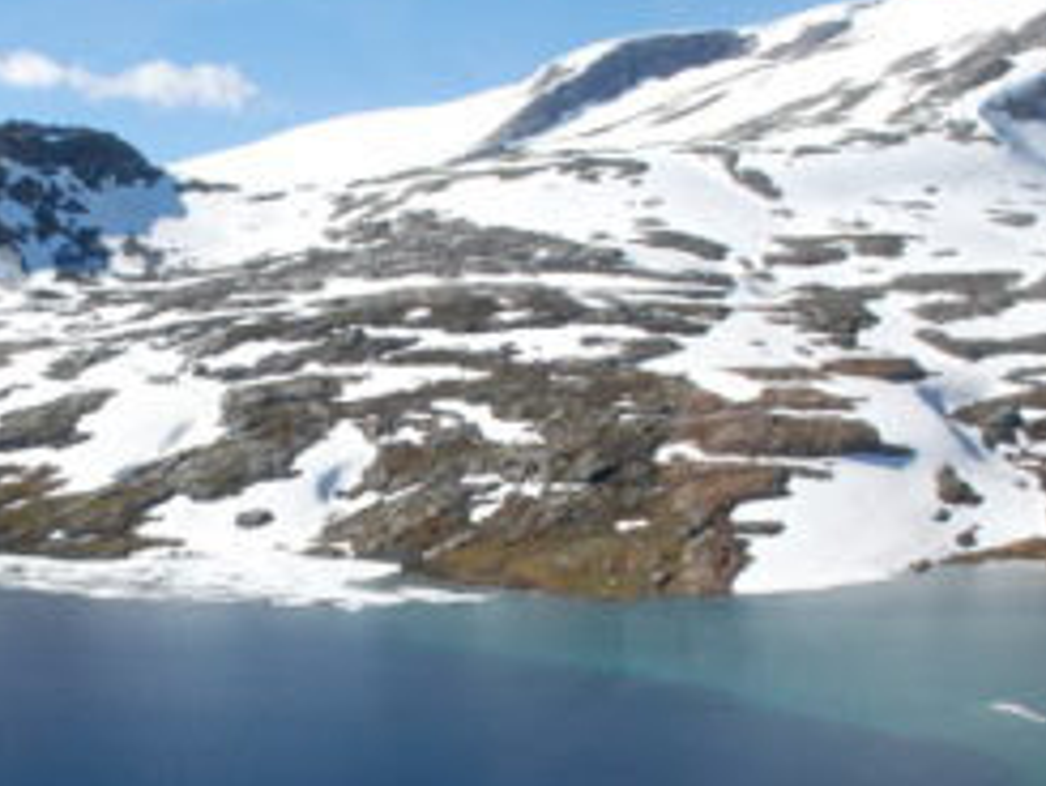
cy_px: 549
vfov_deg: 27.3
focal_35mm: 53
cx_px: 132
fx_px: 1602
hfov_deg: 34.4
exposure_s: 1/250
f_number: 13
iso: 400
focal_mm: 18
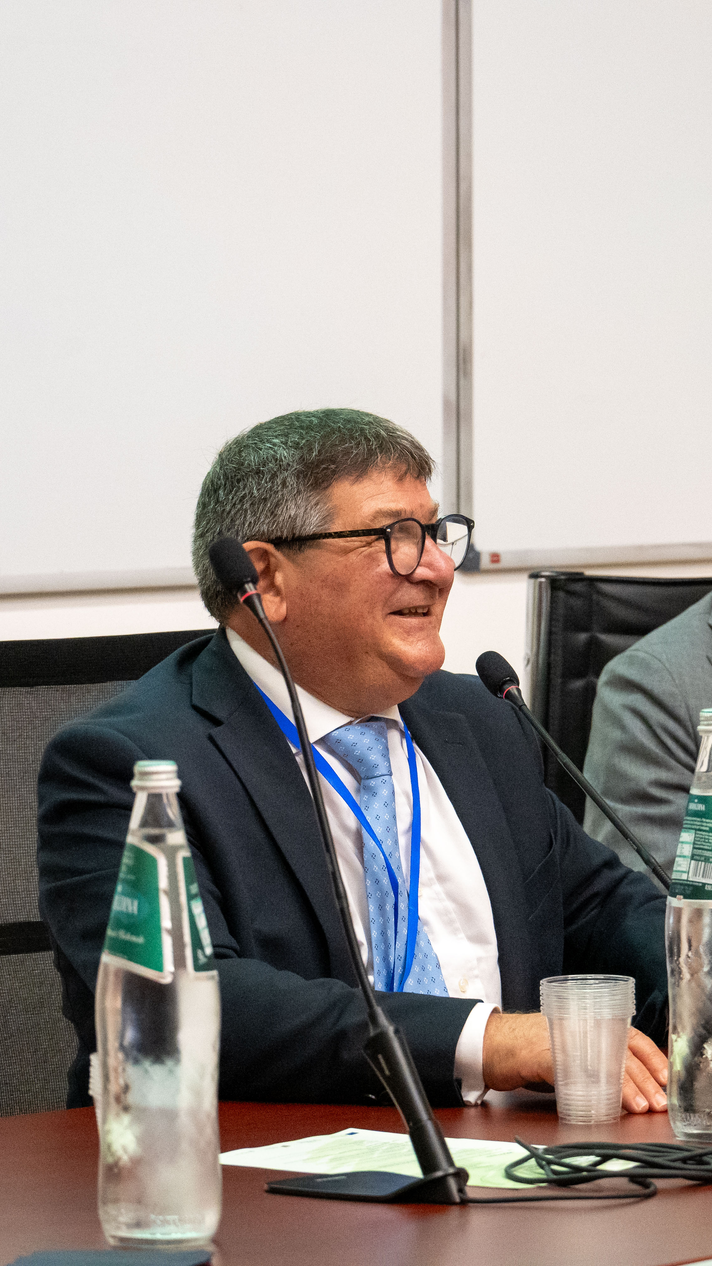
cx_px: 548
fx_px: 6075
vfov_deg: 11.9
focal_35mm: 181
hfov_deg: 6.7
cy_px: 633
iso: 11400
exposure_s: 1/160
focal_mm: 115
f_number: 6.7
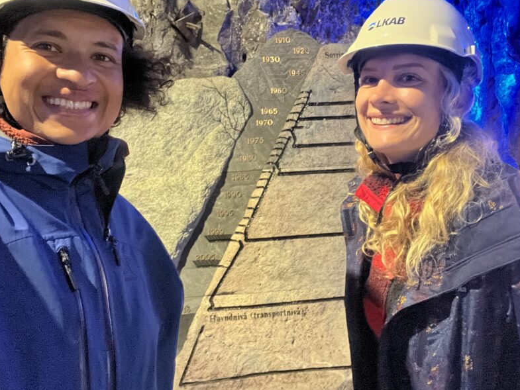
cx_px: 248
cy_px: 138
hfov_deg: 59.9
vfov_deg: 46.3
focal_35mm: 30
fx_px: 451
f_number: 2.2
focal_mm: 2.71
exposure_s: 1/14
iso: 1250
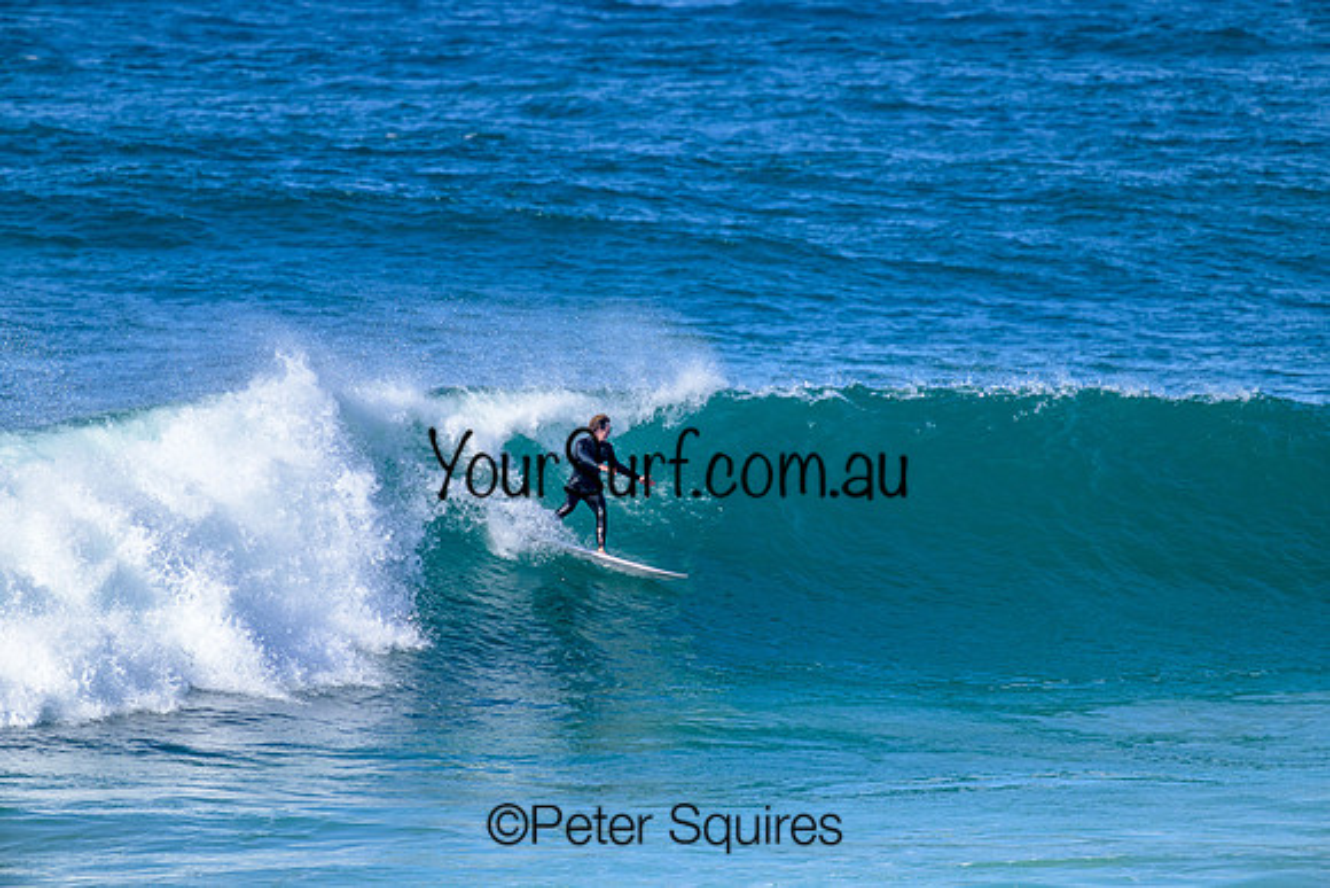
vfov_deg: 2.5
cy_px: 444
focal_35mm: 560
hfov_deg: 3.7
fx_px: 20693
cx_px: 665
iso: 800
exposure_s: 1/2000
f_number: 8
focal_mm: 560
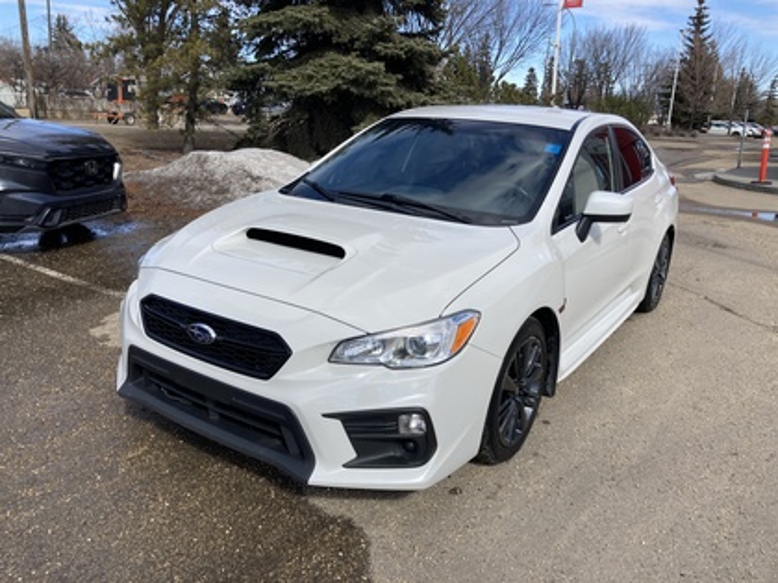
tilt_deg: -15.2
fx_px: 629
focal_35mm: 28
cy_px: 292
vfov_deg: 49.7
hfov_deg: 63.4
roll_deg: -2.7
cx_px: 389
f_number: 1.8
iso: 20
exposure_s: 1/2024
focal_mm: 3.99
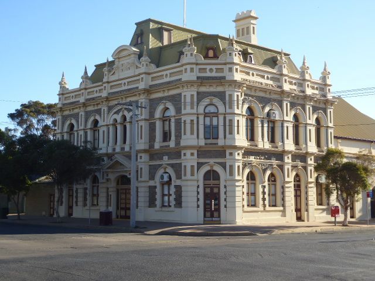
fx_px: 617
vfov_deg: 25.7
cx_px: 188
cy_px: 140
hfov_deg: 33.8
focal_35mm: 57
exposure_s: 1/250
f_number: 4.1
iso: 80
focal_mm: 9.6
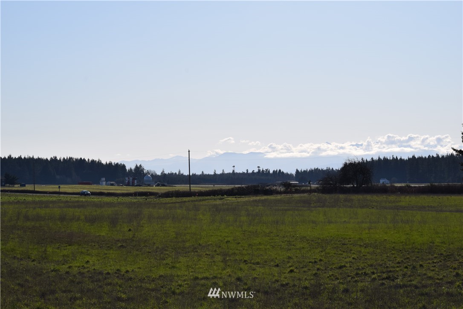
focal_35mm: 82
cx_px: 232
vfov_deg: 16.6
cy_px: 154
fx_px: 1061
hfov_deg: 24.6
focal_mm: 55
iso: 200
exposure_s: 1/500
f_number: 11
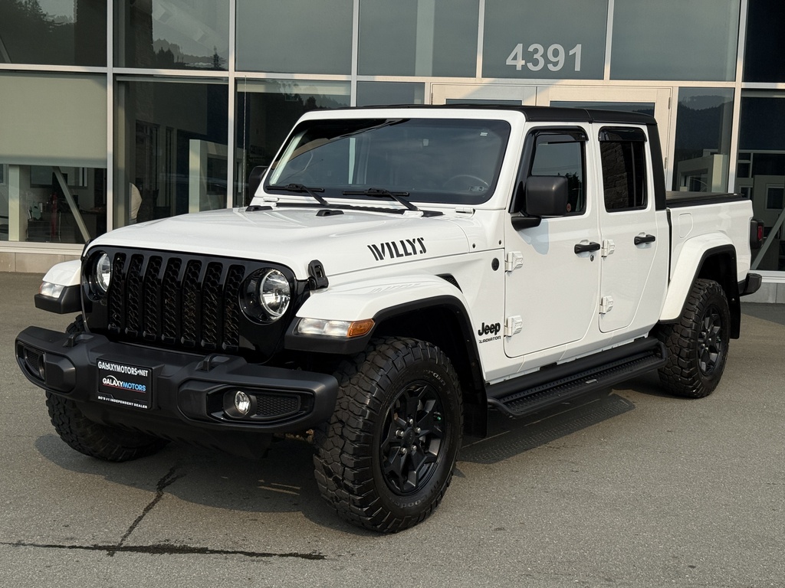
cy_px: 294
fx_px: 1089
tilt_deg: -4.6
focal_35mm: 48
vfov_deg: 30.3
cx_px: 392
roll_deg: -1.9
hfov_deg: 39.7
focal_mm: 6.76
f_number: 1.78
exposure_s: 1/6024
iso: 64
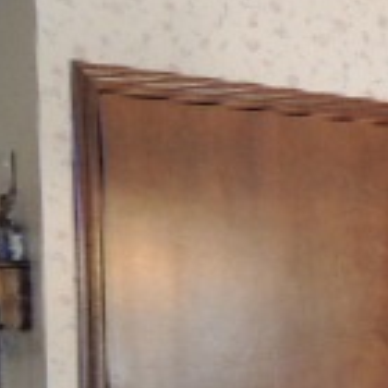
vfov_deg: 17.4
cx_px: 790
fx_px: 1230
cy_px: 410
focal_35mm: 97
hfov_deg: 14.6
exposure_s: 1/40
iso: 280
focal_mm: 4.3
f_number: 3
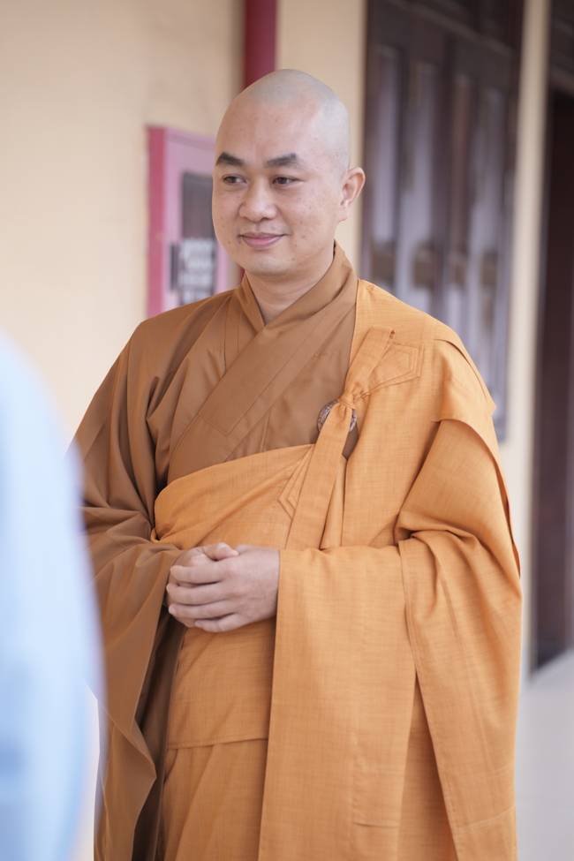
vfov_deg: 22.4
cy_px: 430
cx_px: 287
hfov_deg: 15.0
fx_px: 2176
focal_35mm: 91
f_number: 2.8
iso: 160
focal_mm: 91
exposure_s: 1/200
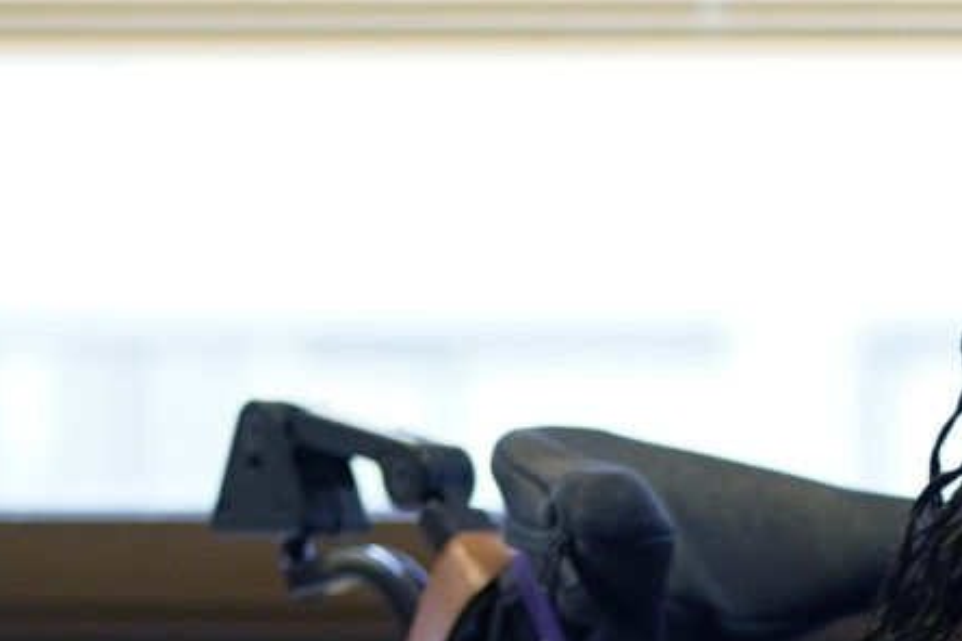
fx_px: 5397
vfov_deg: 6.6
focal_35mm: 202
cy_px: 1283
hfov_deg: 9.8
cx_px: 1554
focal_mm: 35
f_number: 1.4
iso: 250
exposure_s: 1/100
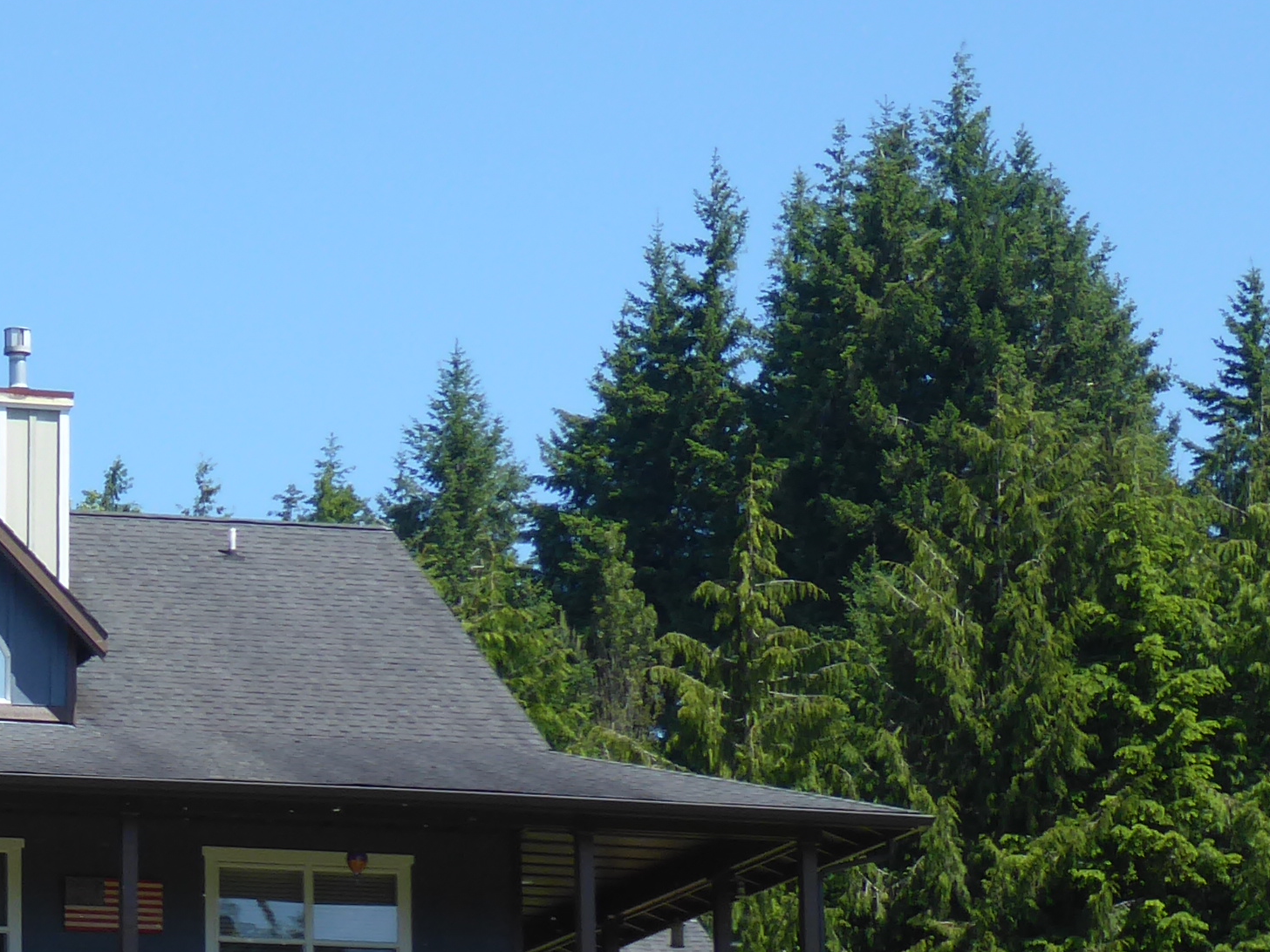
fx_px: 7558
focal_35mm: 206
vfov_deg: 7.2
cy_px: 953
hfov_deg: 9.4
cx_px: -393
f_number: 4.5
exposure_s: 1/320
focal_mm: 12.5
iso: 80
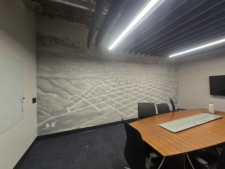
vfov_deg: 89.9
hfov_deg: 106.2
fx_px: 84
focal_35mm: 13
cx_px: 112
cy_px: 84
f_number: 2.2
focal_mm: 2.2
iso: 250
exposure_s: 1/60
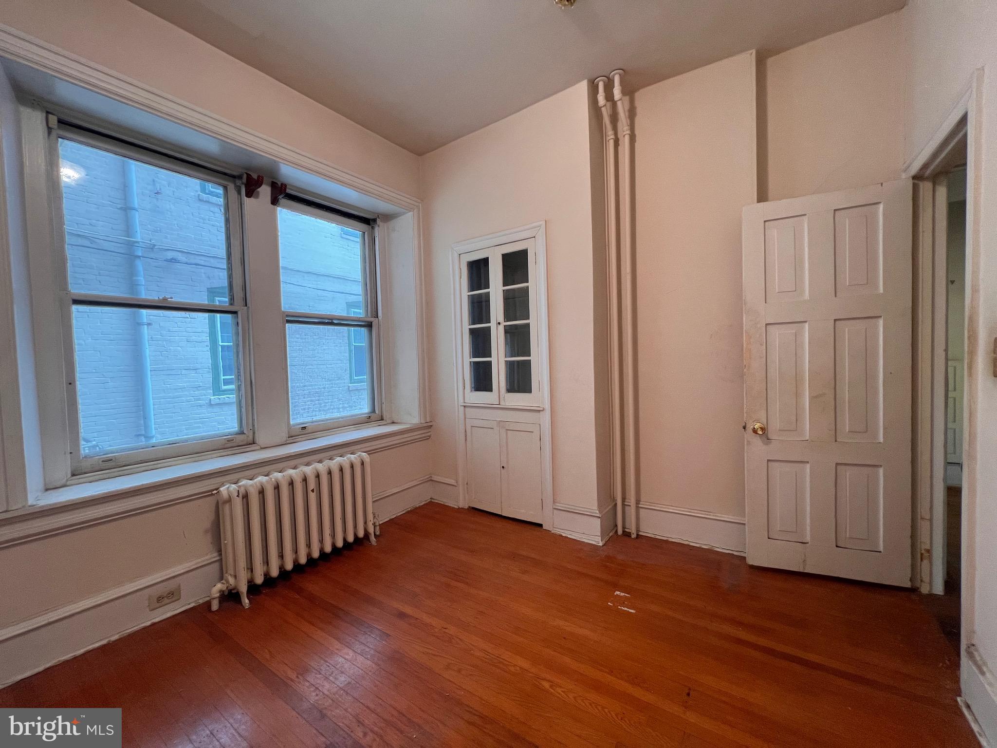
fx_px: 374
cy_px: 374
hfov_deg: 106.2
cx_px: 498
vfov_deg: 89.9
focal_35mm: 13
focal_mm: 1.57
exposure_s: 1/60
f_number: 1.8
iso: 160
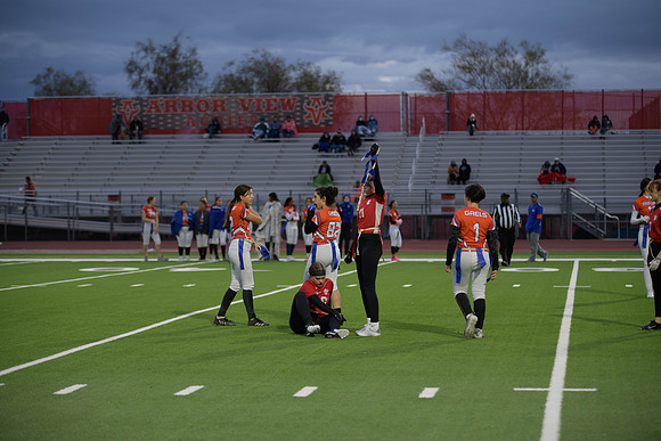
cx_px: 330
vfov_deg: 14.0
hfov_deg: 20.8
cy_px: 220
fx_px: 1800
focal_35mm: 98
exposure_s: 1/200
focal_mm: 98
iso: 360
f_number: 2.8
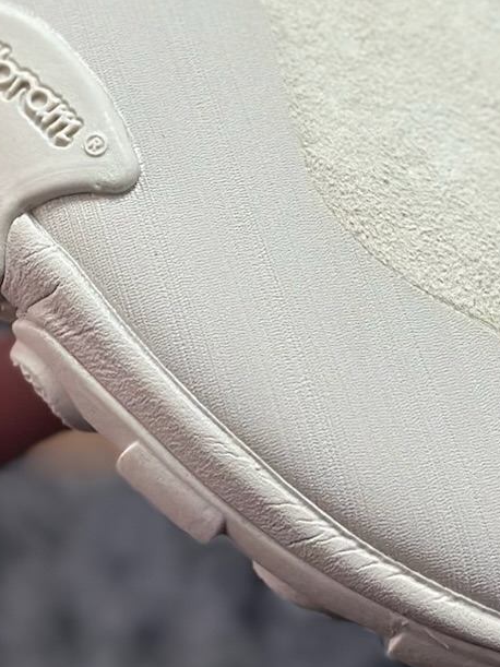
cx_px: 201
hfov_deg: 9.2
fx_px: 3102
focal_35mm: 161
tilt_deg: -54.9
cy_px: -90
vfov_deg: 12.1
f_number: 1.78
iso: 80
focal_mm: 6.86
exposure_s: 1/1667
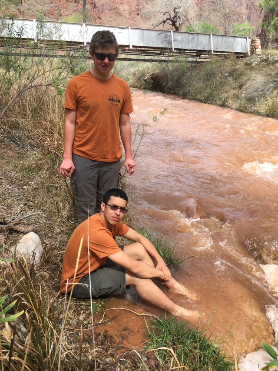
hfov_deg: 48.2
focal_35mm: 29
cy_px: 186
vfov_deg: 61.7
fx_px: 310
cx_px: 139
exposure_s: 1/527
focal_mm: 4.15
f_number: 2.2
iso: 25
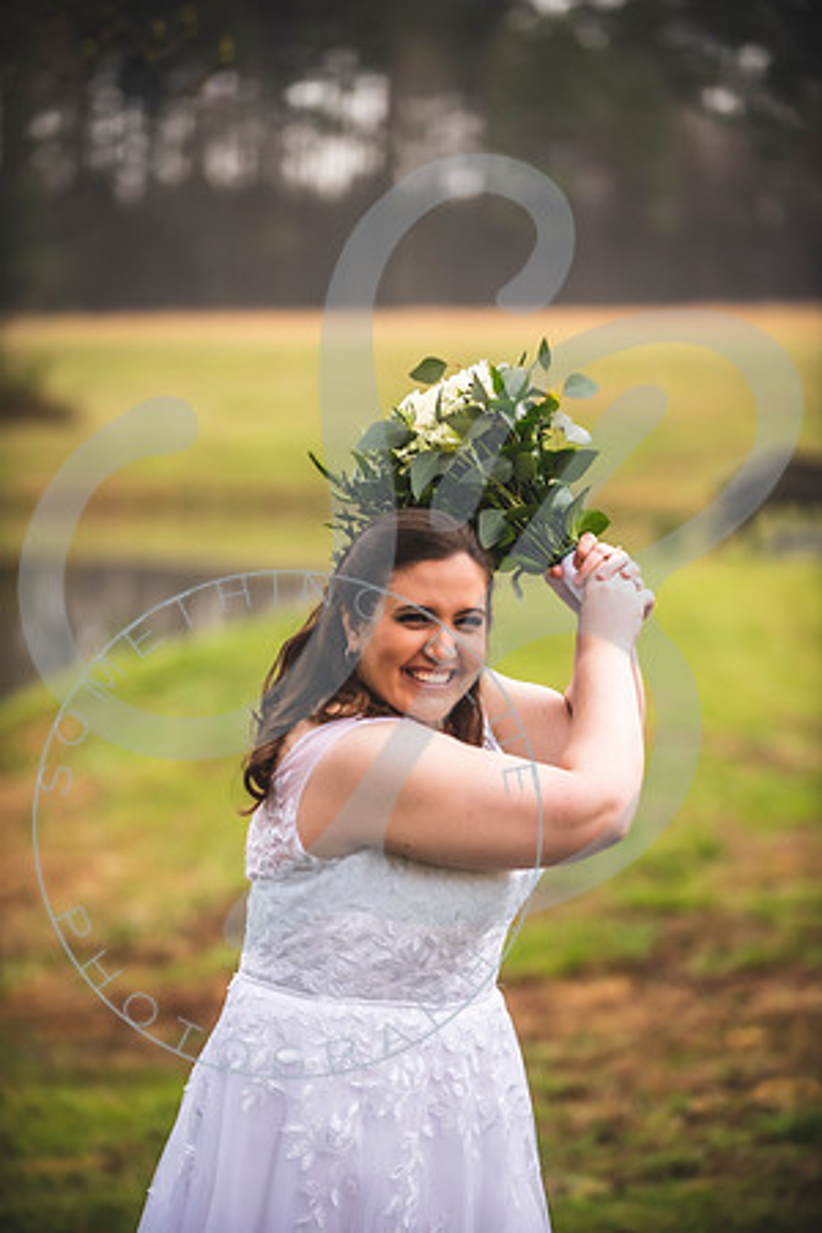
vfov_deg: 15.8
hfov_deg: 10.5
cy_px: 616
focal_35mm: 130
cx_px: 411
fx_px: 4452
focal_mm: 130
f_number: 2.8
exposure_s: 1/320
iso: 320
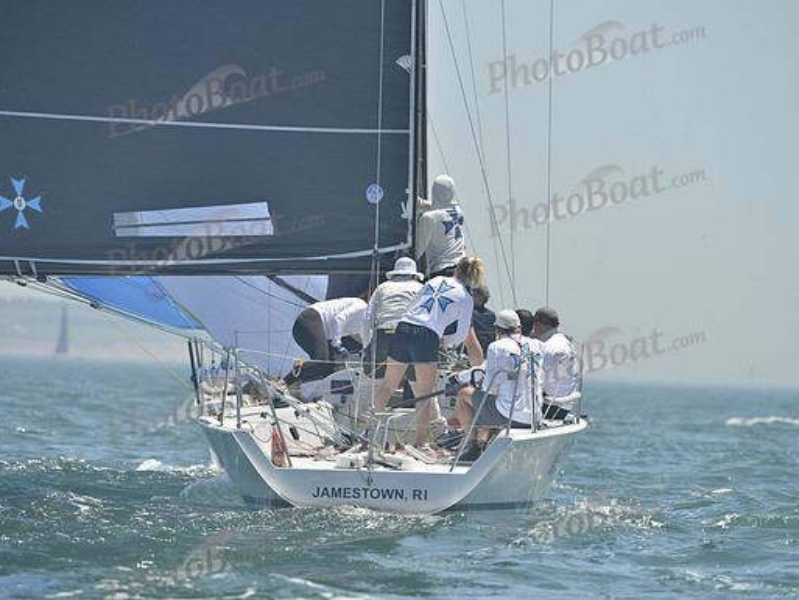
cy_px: 300
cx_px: 407
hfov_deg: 6.1
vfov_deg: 4.6
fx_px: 7526
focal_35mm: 326
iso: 280
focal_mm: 300
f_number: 7.1
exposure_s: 1/1000
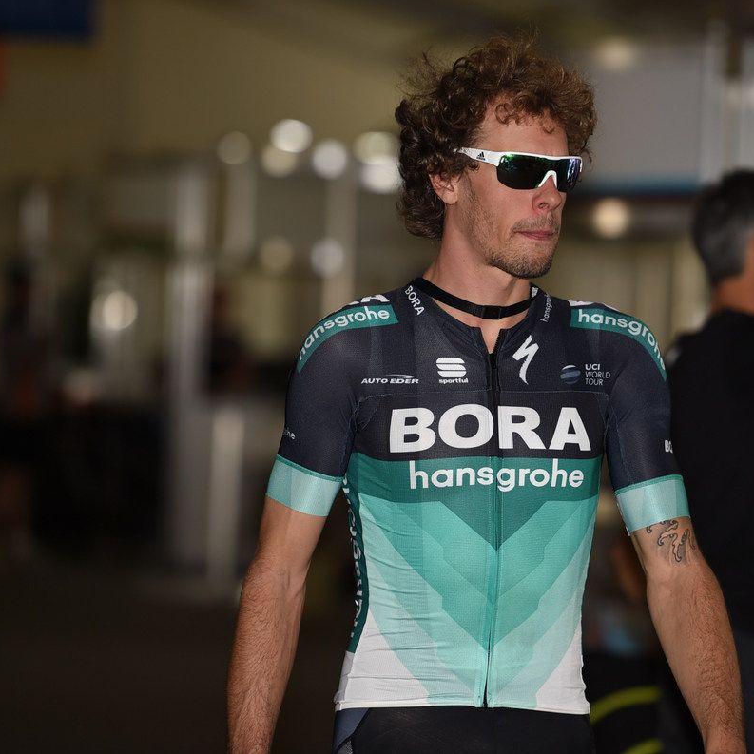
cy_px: 377
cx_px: 475
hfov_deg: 8.3
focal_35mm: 212
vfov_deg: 8.3
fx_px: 5224
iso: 200
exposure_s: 1/250
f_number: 2.8
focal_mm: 165
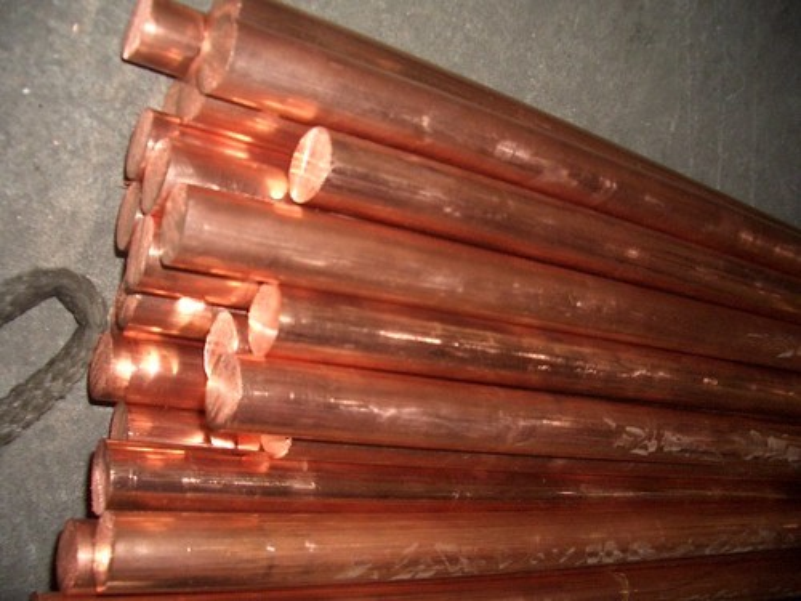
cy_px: 300
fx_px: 810
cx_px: 400
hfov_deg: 52.6
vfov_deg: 40.7
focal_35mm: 35
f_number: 2.6
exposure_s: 1/60
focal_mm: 5.8
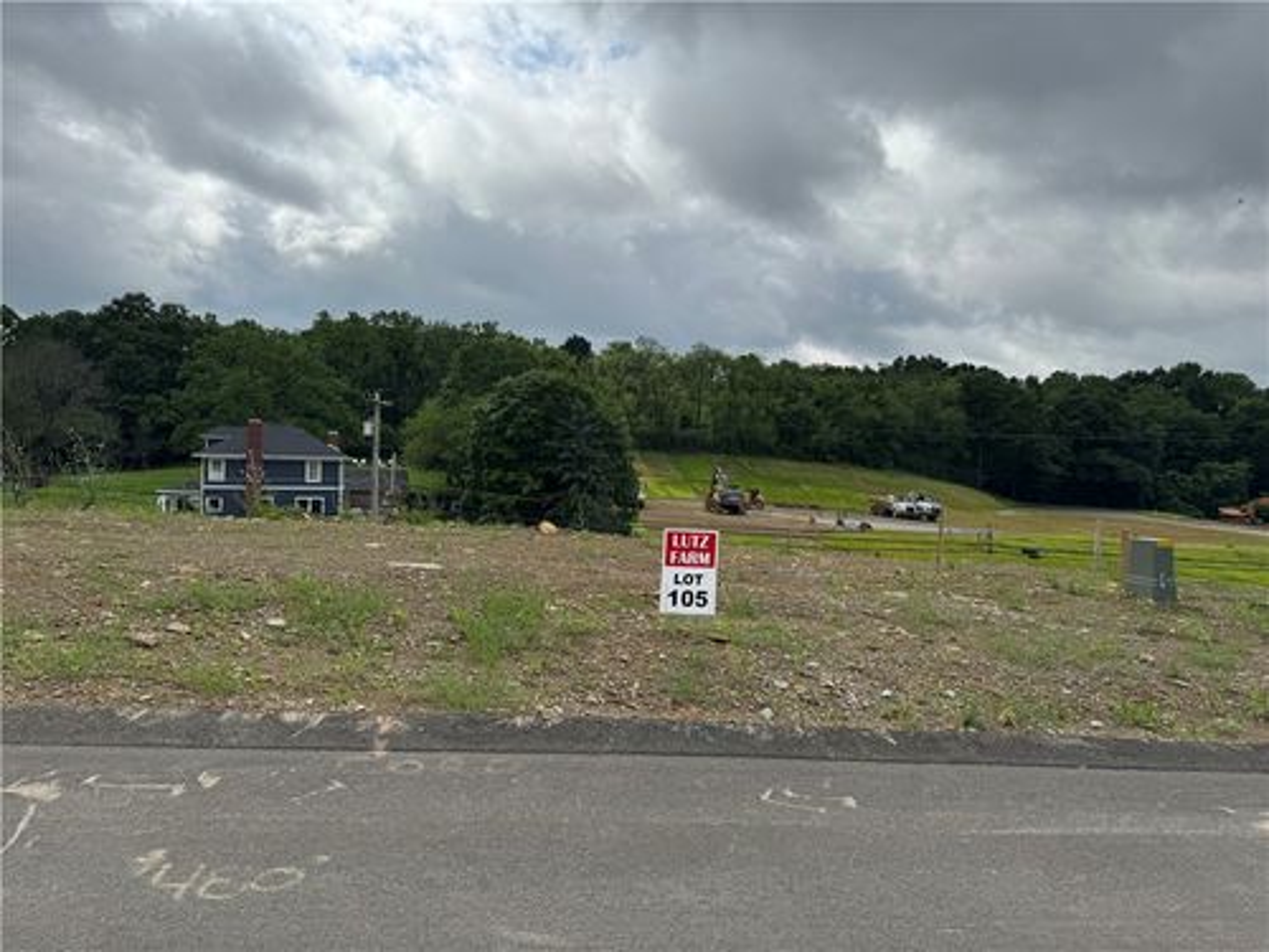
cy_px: 476
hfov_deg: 71.6
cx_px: 634
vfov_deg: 56.8
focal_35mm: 24
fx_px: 880
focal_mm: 6.76
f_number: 1.78
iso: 80
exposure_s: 1/7092
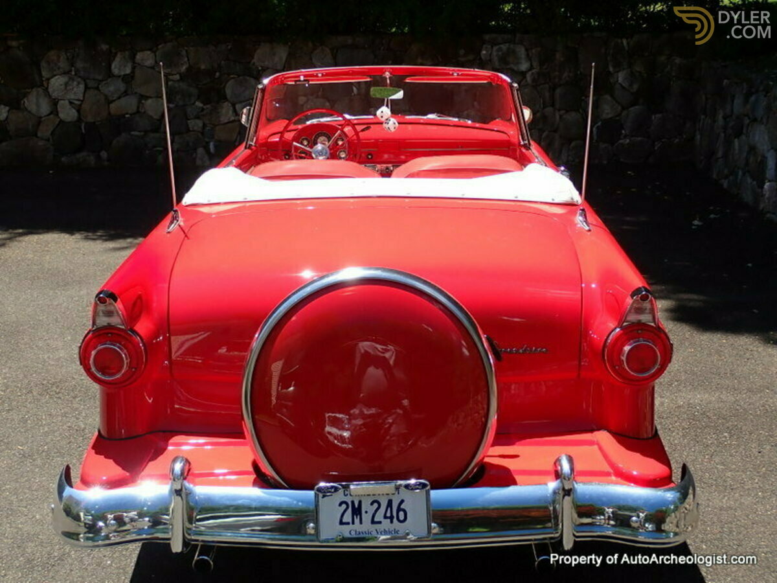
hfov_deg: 40.4
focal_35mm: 47
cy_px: 292
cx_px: 388
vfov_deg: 30.9
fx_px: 1055
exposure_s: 1/125
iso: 100
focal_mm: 8.4
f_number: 4.5
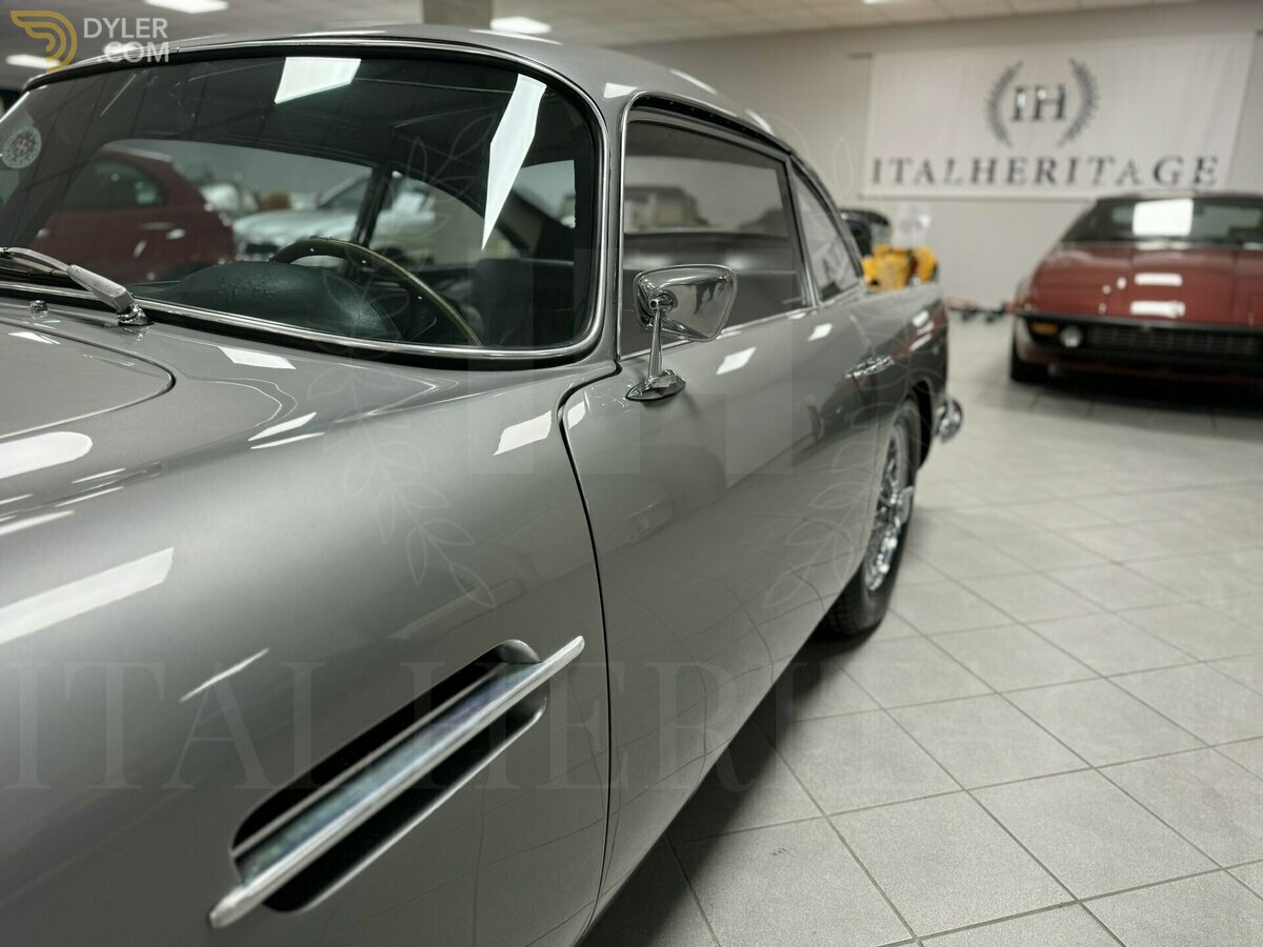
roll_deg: -0.9
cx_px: 632
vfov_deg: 56.8
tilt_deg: -17.0
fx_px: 876
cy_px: 474
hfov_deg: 71.6
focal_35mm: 24
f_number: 1.78
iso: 125
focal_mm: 6.76
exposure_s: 1/50
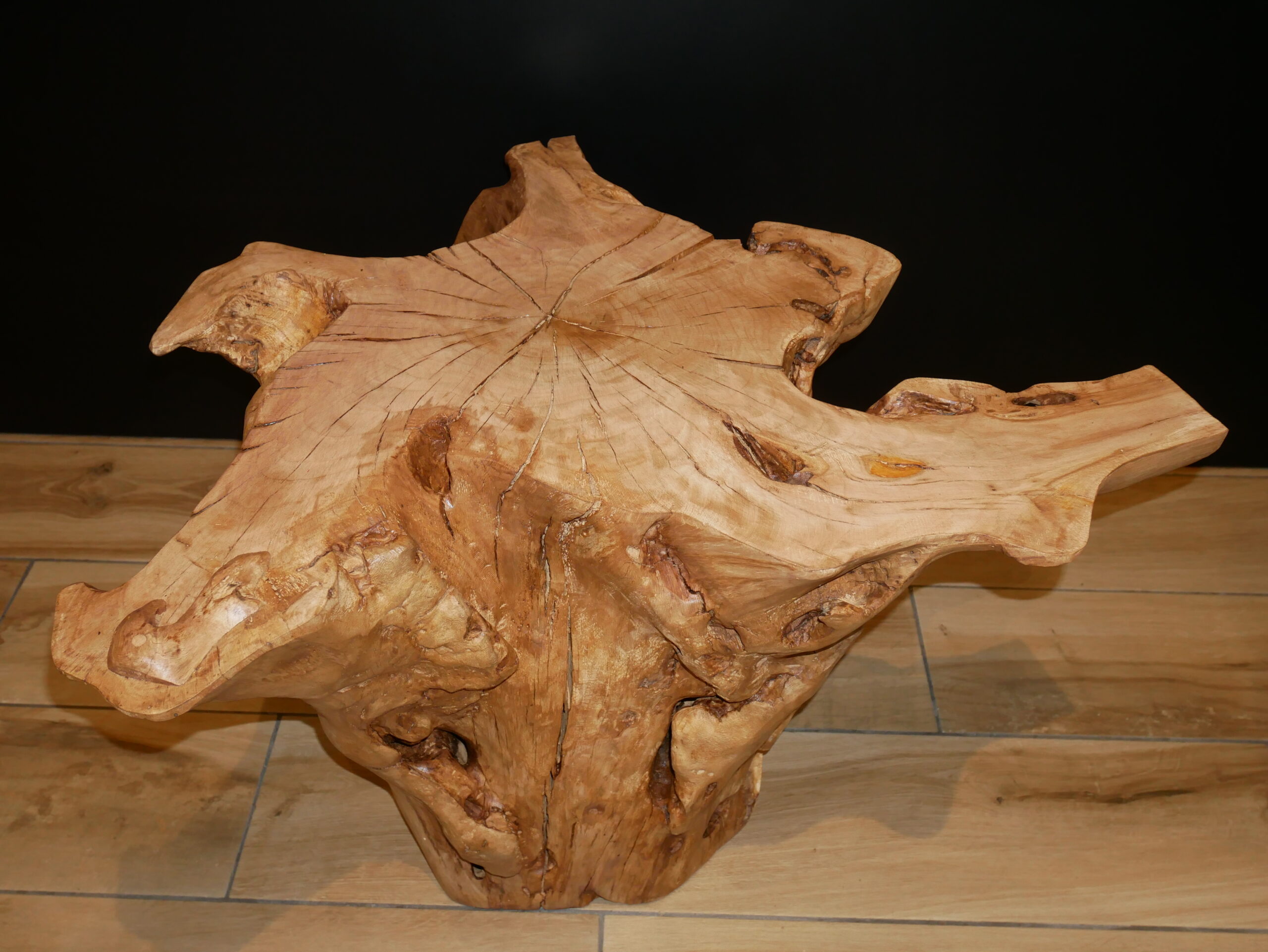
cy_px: 476
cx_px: 634
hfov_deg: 56.8
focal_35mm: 32
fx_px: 1173
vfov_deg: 44.2
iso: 800
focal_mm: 16
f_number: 4
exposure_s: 1/60
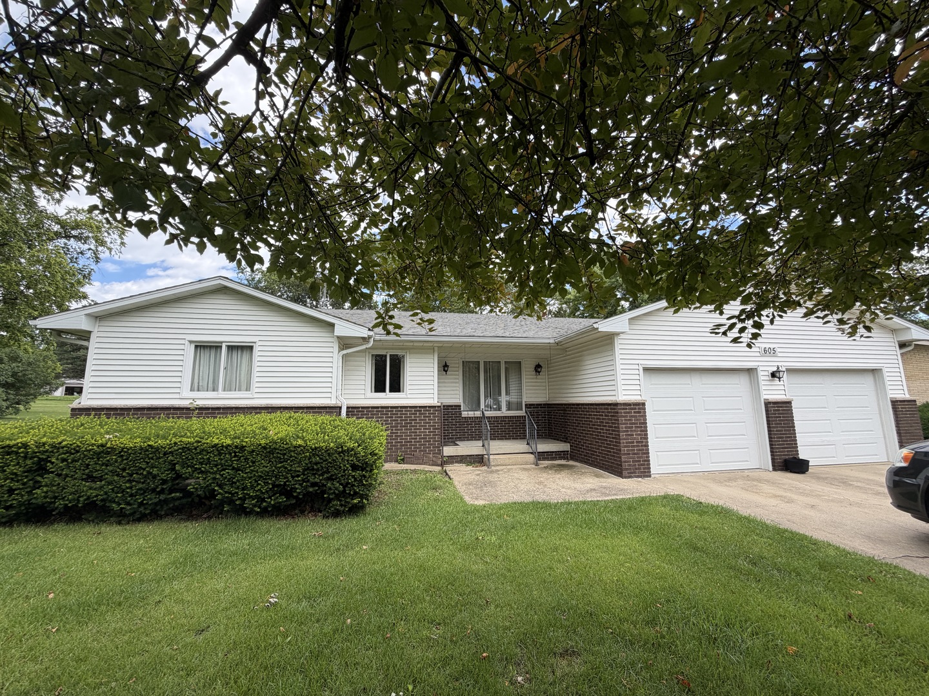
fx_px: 376
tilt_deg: +7.6
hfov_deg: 102.1
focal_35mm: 14
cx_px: 464
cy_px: 348
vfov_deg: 85.7
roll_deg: +0.6
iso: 40
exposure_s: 1/559
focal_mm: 2.22
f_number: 2.2
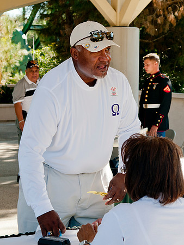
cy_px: 122
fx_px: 584
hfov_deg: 17.9
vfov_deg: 23.7
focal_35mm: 82
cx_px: 117
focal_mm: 38
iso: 200
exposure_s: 1/125
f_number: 5.6
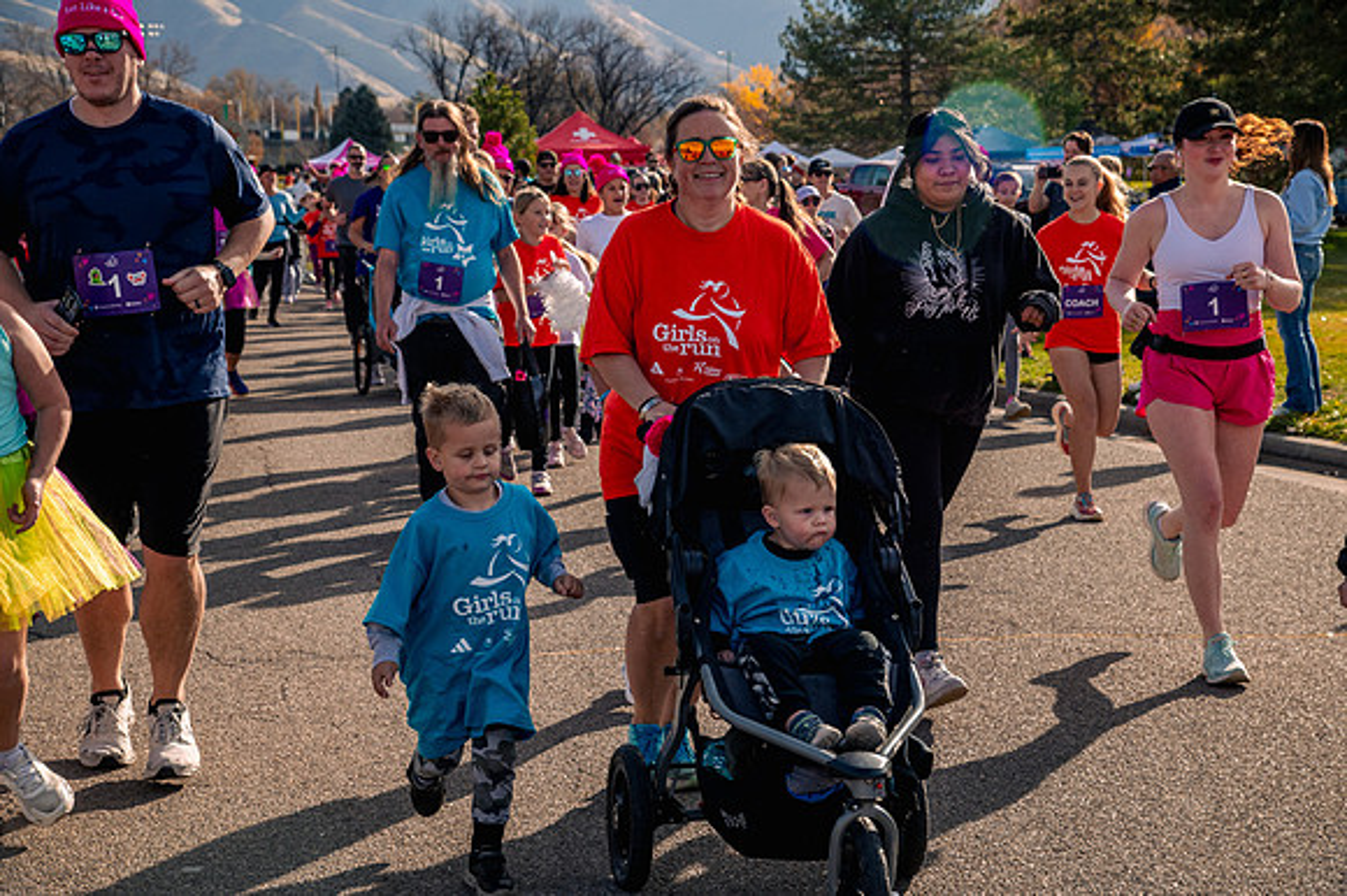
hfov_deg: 28.9
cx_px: 674
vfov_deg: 19.4
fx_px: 2618
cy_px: 448
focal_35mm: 70
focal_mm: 70
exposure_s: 1/1000
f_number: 10
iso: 800
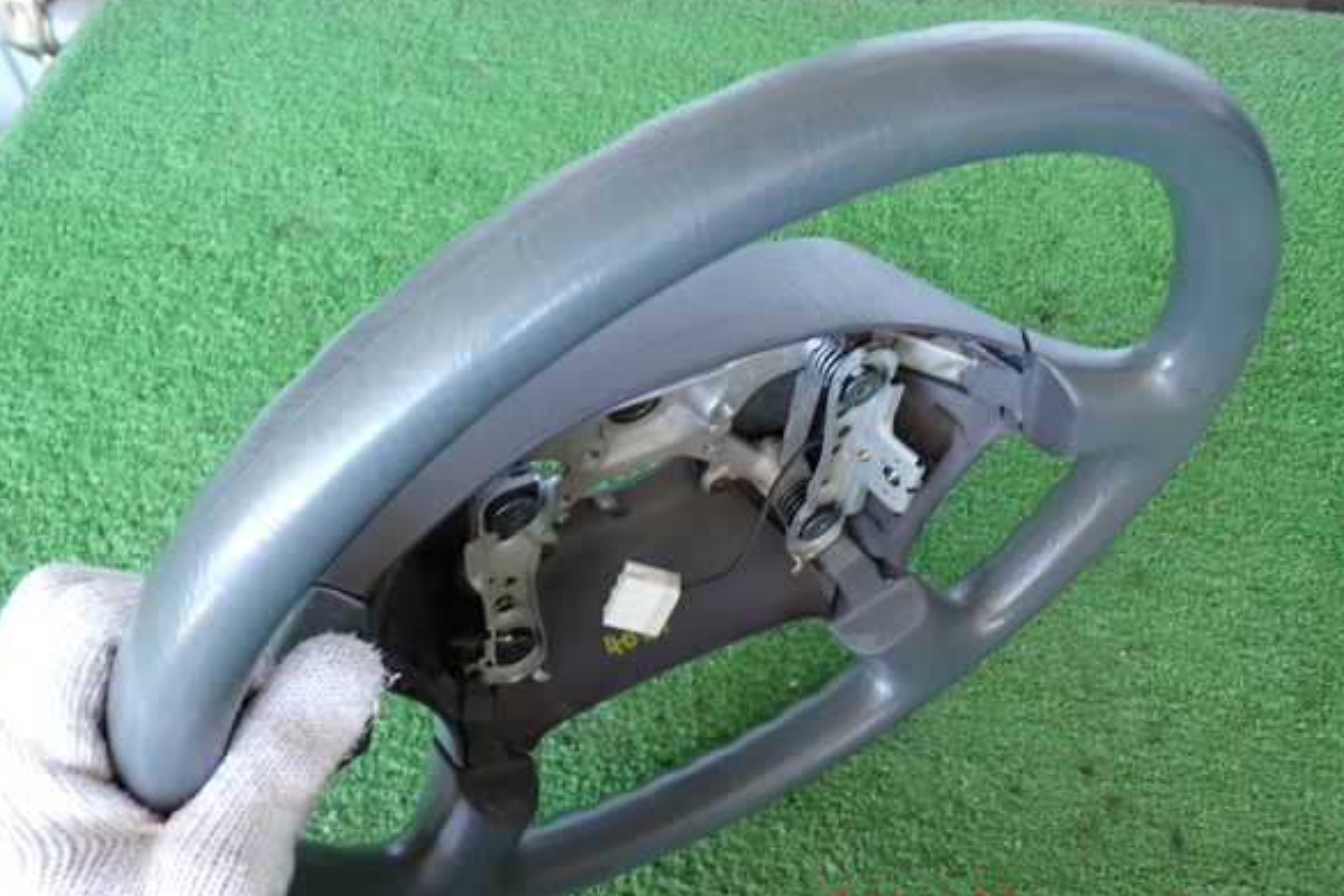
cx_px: 664
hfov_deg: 58.7
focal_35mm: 32
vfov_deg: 41.1
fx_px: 1195
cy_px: 427
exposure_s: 1/30
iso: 250
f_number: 2.3
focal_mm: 5.4
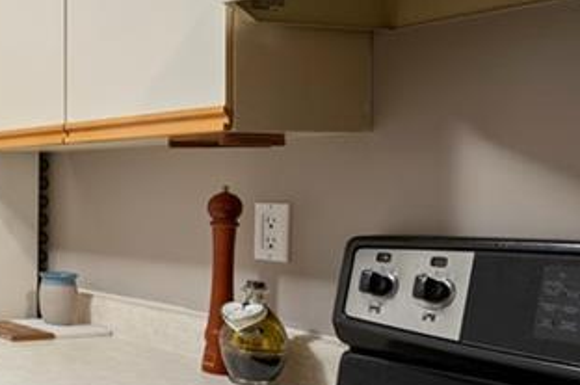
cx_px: -266
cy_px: 213
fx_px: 740
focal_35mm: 46
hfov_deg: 29.1
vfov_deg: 29.1
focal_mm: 14
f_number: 8
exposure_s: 1/1.25
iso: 400
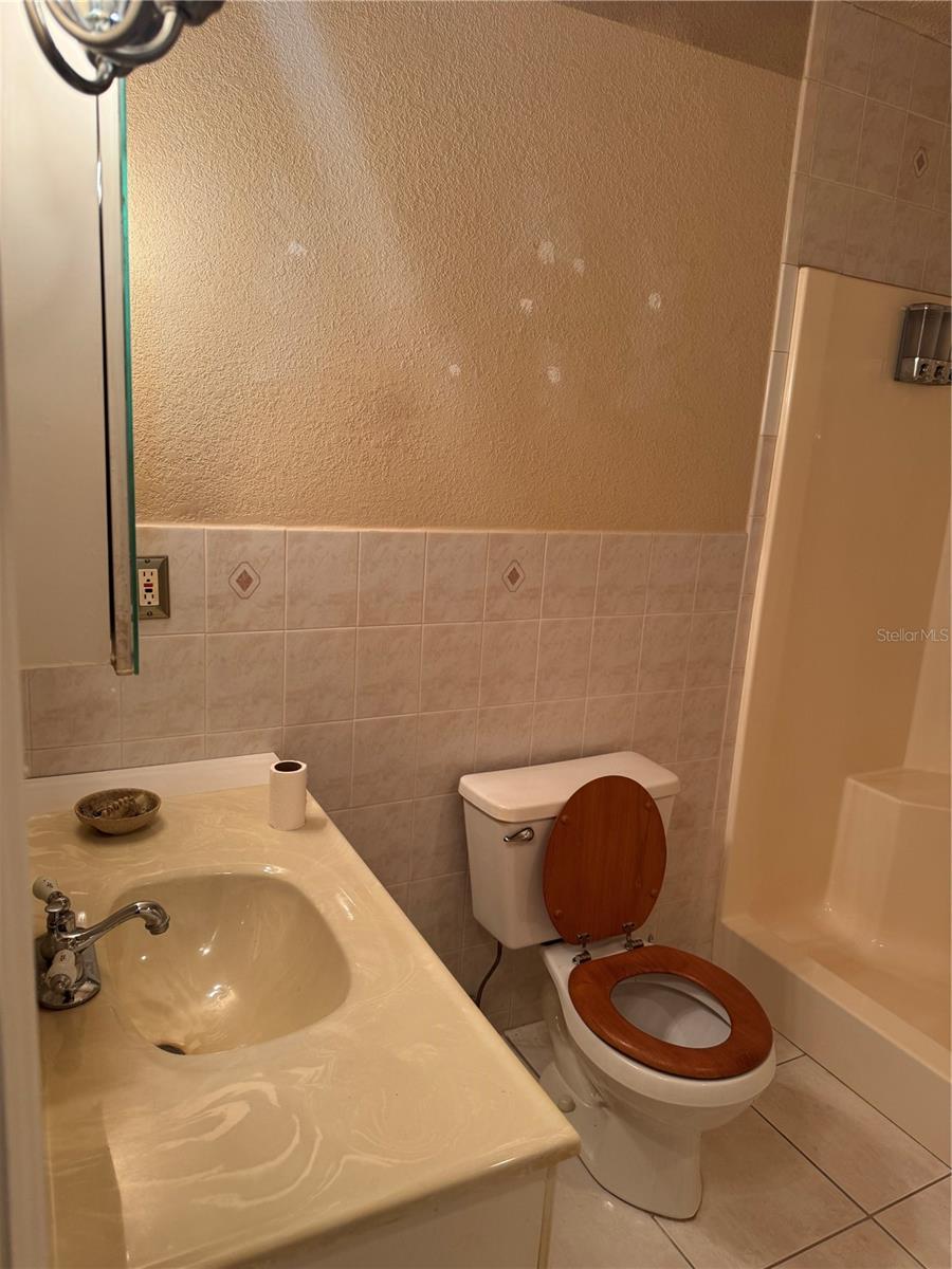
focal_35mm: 24
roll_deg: -3.8
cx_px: 476
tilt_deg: -12.4
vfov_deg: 71.6
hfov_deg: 56.8
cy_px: 634
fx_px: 880
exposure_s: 1/120
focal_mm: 6.76
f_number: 1.78
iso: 125
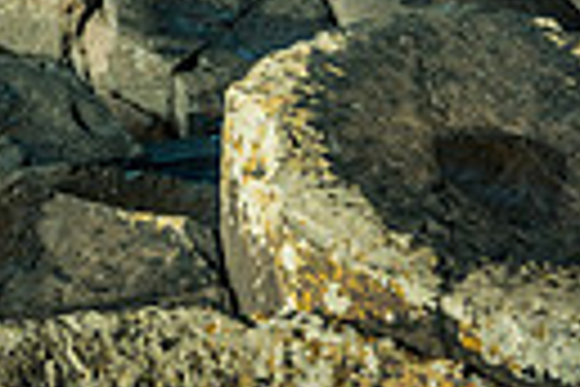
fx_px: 2175
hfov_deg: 14.5
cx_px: -189
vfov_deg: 9.3
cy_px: -457
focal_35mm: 135
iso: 50
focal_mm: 30
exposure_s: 30
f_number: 9
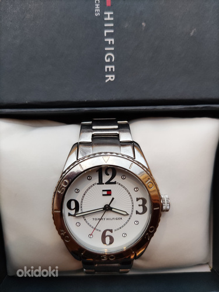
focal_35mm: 26
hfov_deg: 53.1
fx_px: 219
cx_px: 110
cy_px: 146
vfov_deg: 67.3
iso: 779
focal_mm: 4.71
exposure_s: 1/33
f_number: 1.79
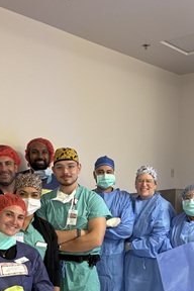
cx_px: 84
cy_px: 227
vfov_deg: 40.4
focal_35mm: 47
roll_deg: -0.5
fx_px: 380
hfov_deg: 28.6
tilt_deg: -9.9
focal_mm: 5.96
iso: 250
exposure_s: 1/41
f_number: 1.6
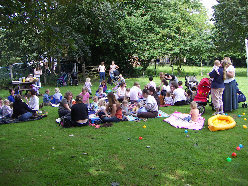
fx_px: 258
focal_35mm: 36
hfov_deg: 51.4
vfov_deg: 39.7
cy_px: 93
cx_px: 124
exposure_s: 1/320
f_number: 2.8
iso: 50
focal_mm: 4.7
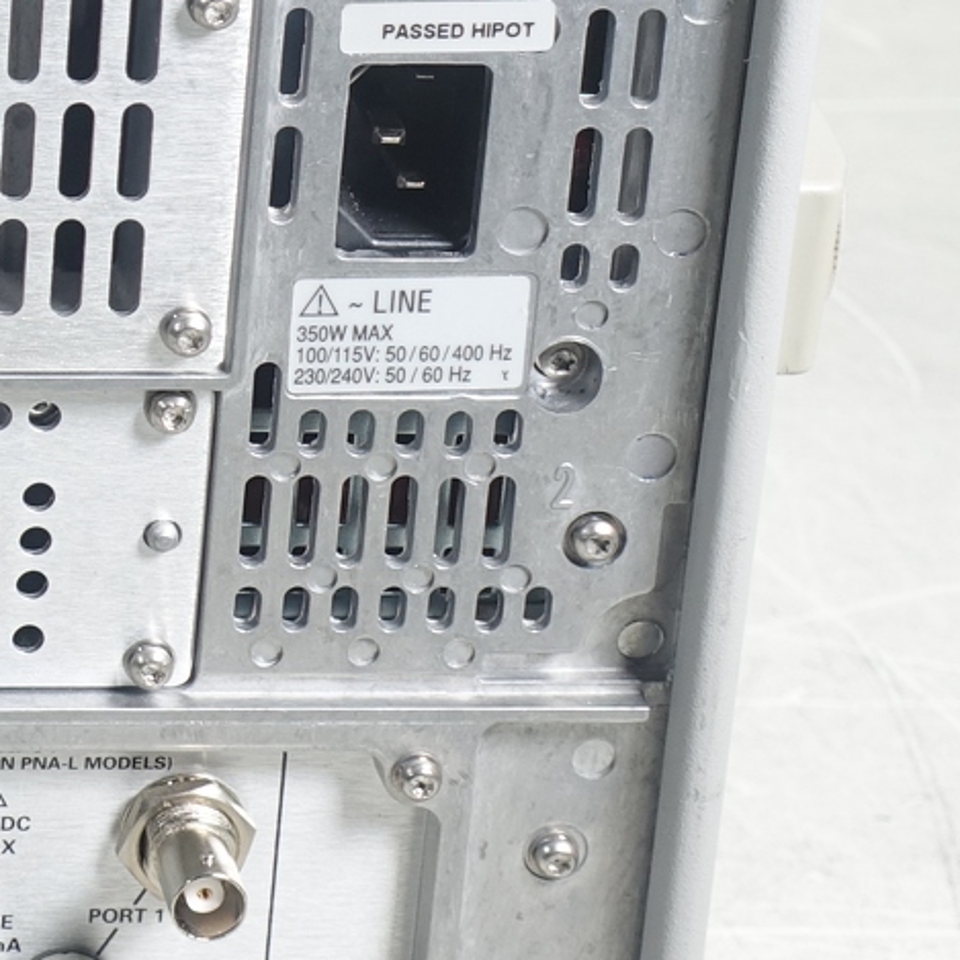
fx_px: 6056
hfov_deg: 8.6
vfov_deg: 9.0
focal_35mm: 193
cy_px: 122
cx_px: -942
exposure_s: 1/80
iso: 125
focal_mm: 19.1
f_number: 4
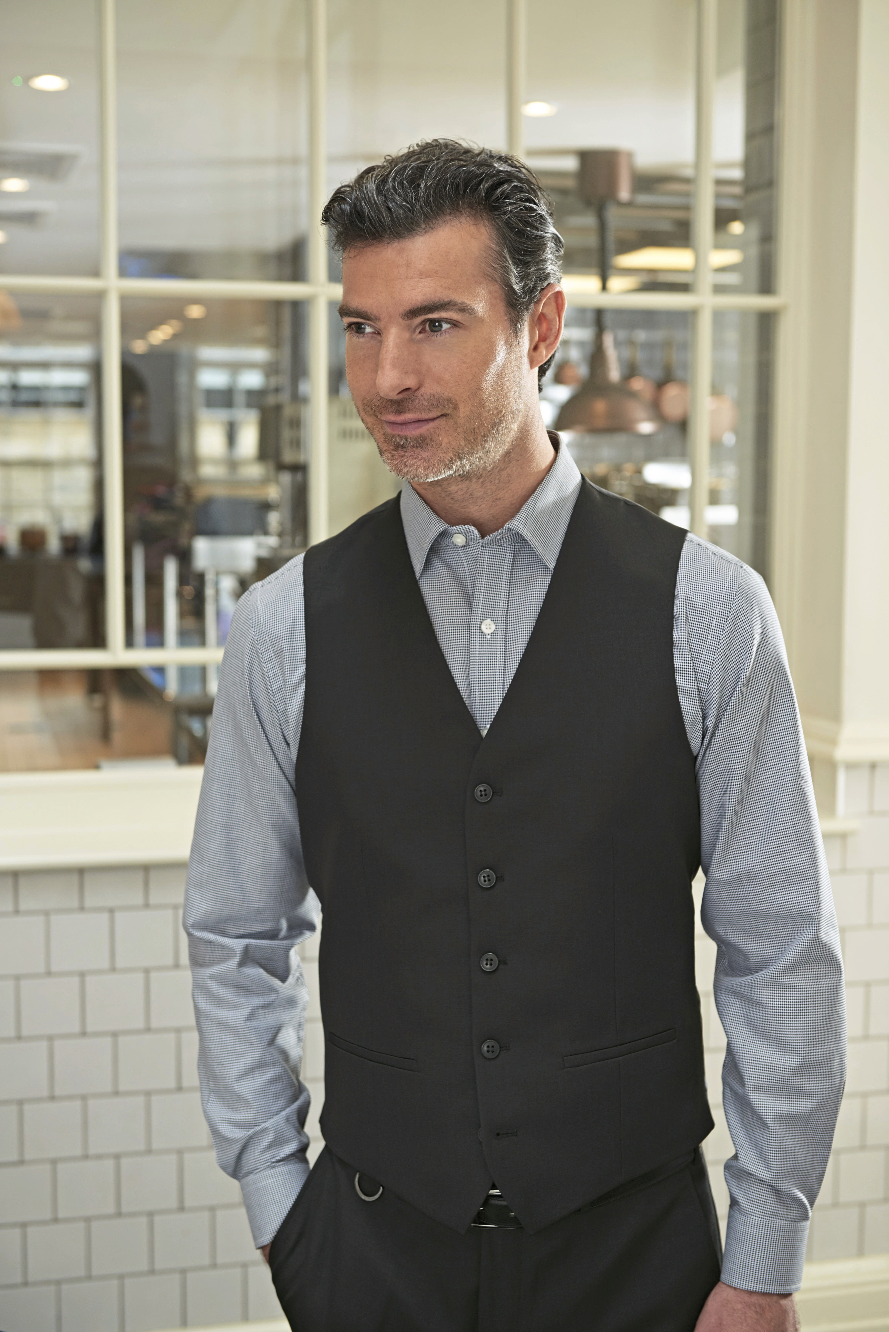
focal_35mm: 52
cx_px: 444
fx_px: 1925
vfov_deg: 38.2
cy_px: 666
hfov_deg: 26.0
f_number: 4
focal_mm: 52
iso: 400
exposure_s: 1/80
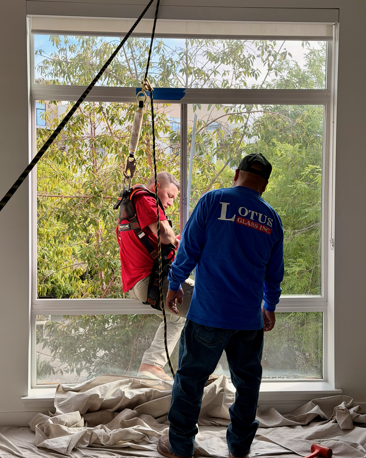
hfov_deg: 29.7
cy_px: 214
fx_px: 691
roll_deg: -1.8
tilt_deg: -0.9
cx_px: 186
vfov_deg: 36.6
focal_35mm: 51
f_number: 1.78
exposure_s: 1/1013
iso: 80
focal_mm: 6.76
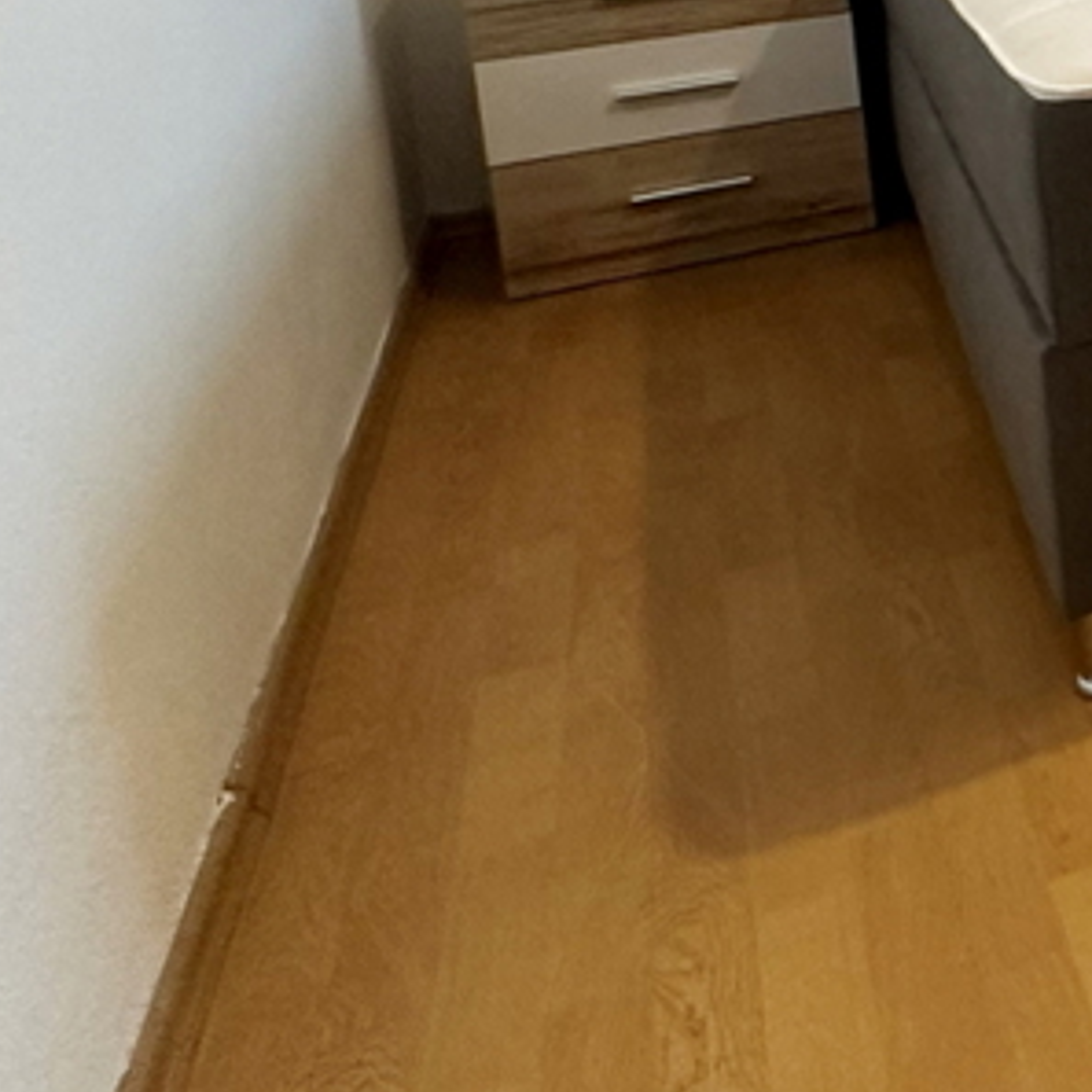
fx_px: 1785
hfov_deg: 20.2
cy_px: -173
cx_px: 2096
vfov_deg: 29.8
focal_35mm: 50
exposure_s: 1/50
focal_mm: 2.22
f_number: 2.2
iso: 160
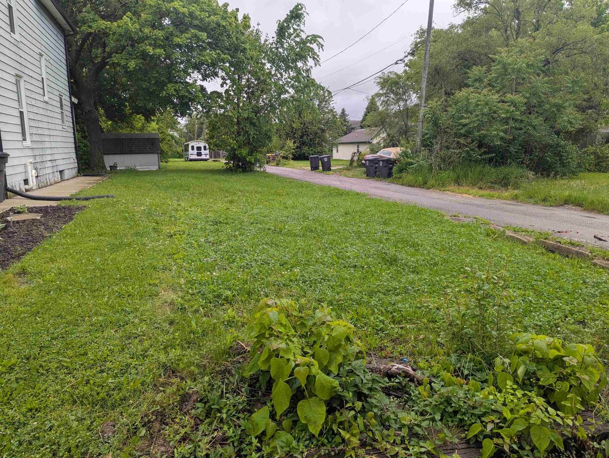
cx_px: 304
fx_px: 423
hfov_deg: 71.5
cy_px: 229
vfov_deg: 56.9
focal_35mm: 24
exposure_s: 1/1078
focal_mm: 6.81
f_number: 1.85
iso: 40
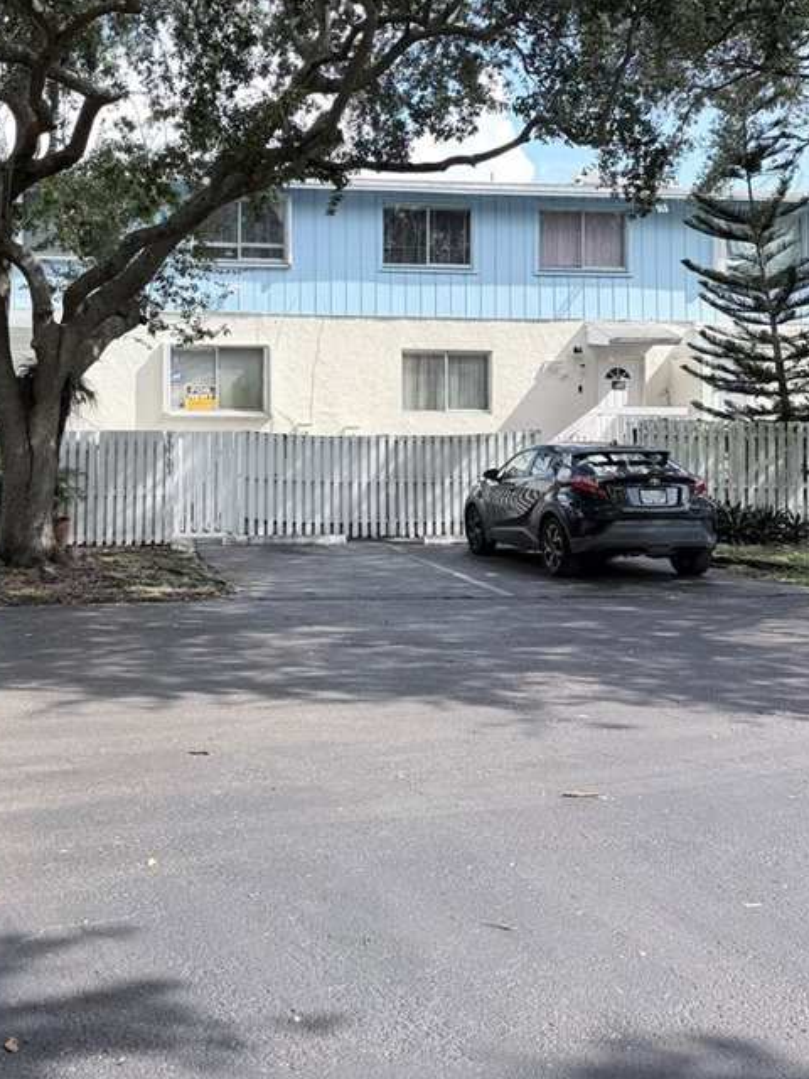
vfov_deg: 46.4
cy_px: 400
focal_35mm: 40
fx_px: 1246
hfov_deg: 35.6
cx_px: 275
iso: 100
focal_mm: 6.76
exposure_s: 1/2000
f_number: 1.78
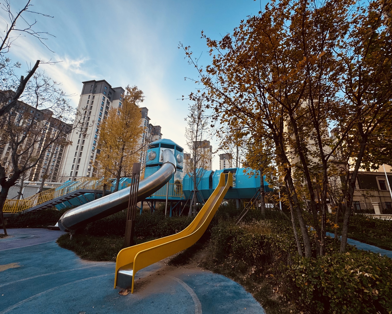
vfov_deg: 84.0
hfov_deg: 96.8
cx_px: 202
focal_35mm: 15
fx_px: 174
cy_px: 159
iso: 40
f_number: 2.2
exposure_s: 1/423
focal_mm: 2.22
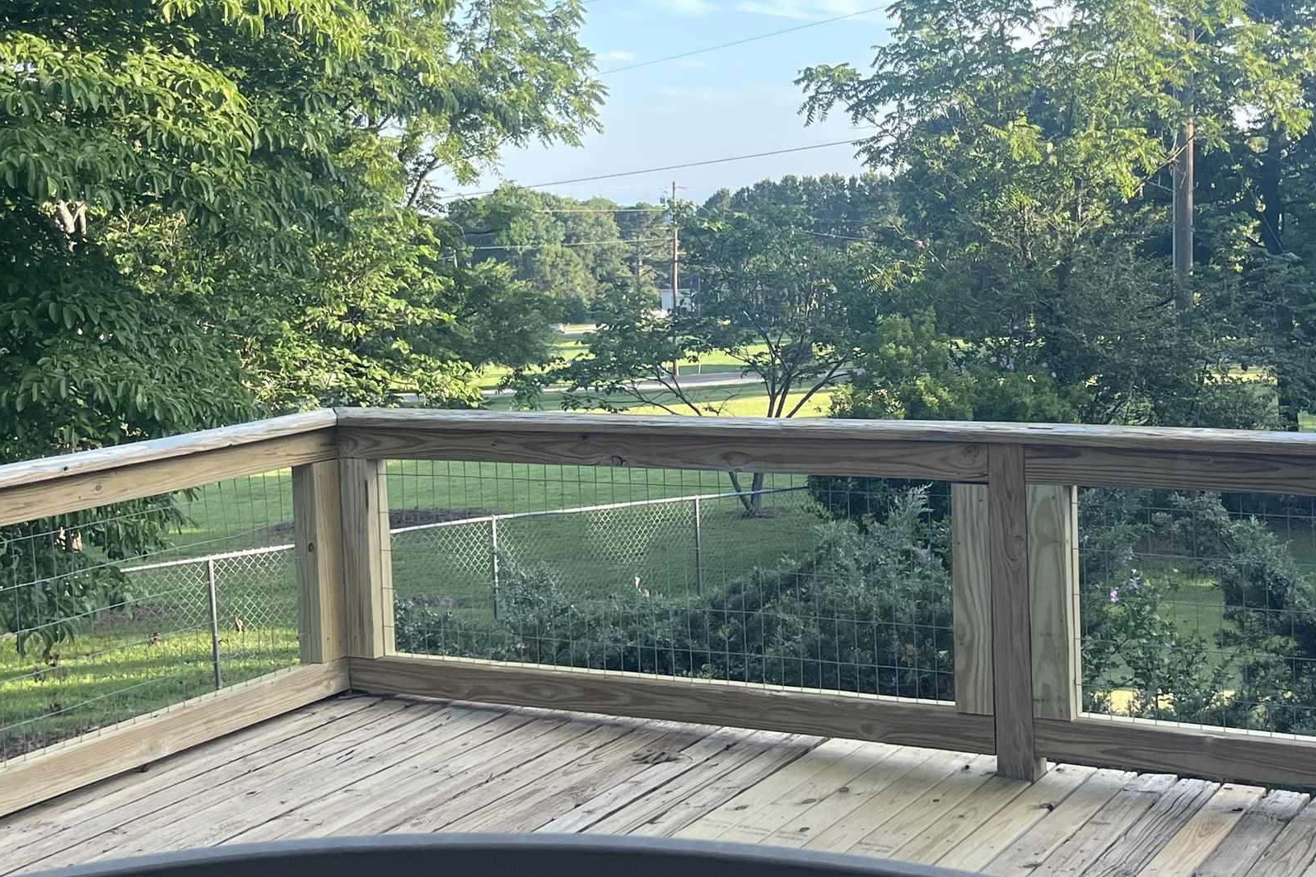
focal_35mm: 50
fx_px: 1827
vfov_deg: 26.9
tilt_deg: -4.4
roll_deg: +3.0
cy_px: 317
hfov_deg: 39.1
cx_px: 887
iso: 32
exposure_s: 1/1038
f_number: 1.6
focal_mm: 5.1
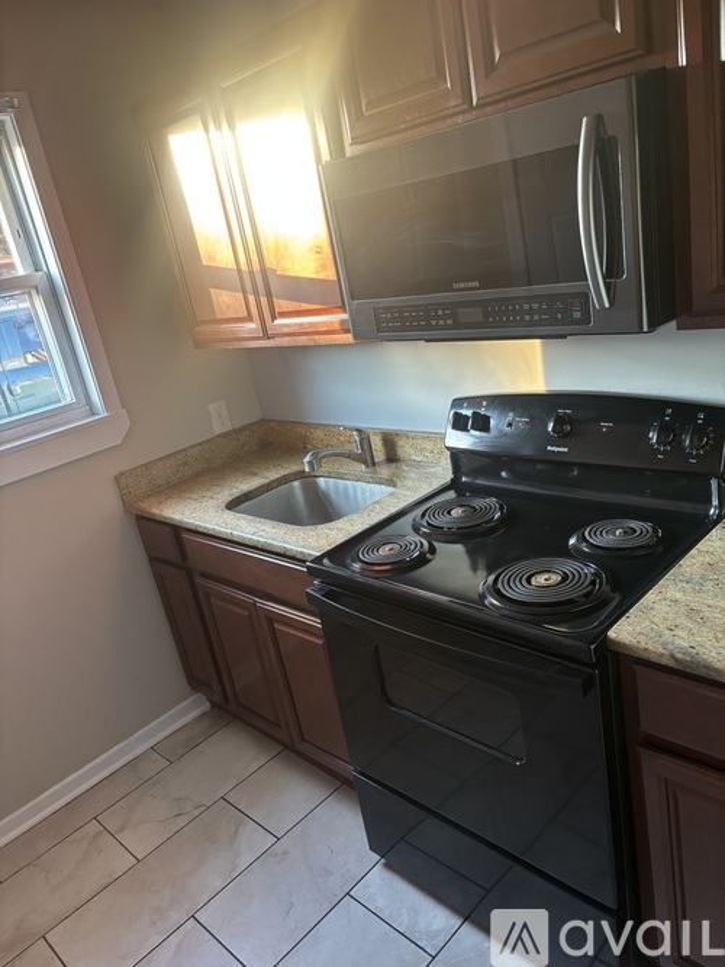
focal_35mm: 26
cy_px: 484
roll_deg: +10.3
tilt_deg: -17.8
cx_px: 362
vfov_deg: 67.3
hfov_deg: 53.0
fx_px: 726
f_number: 1.6
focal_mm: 5.96
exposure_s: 1/60
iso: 250
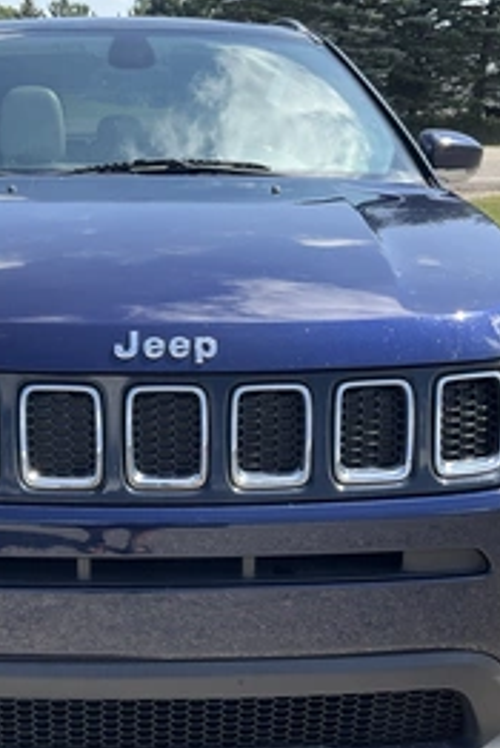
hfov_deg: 29.0
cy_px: 411
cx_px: 143
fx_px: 957
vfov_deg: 42.7
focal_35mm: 46
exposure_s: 1/770
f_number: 1.8
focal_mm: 3
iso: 25
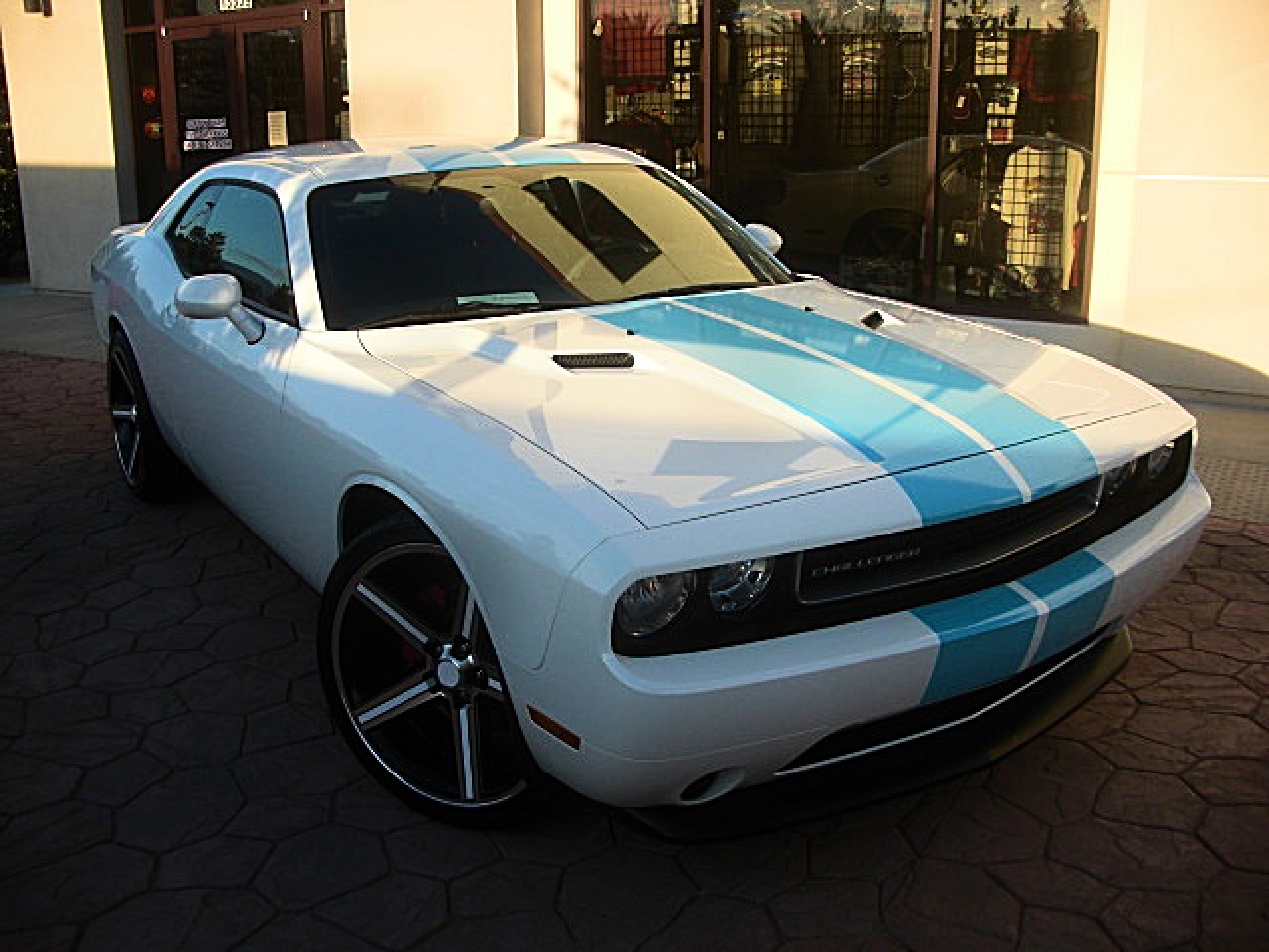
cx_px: 634
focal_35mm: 36
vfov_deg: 39.7
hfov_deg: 51.4
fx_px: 1320
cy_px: 476
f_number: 2.8
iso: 50
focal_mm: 6.3
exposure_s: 1/400
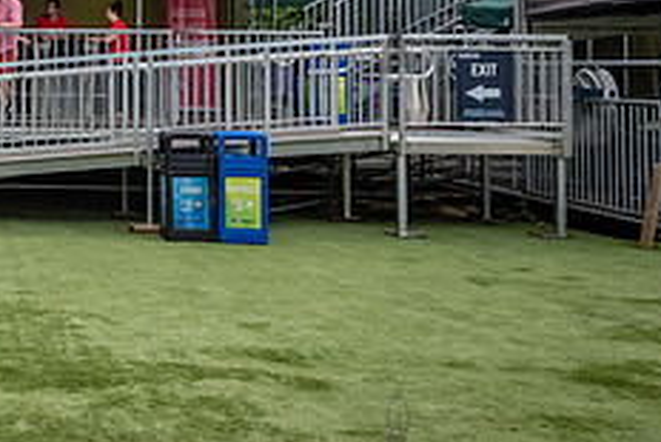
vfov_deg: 21.3
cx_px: -157
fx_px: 1139
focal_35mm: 62
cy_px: 21
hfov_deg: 27.8
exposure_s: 1/640
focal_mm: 24
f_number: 8
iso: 2000
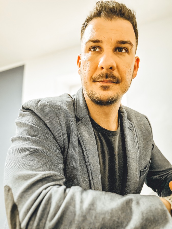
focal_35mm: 30
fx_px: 199
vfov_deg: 60.0
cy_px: 114
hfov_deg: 46.8
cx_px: 86
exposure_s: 1/60
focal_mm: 2.69
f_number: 1.9
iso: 250
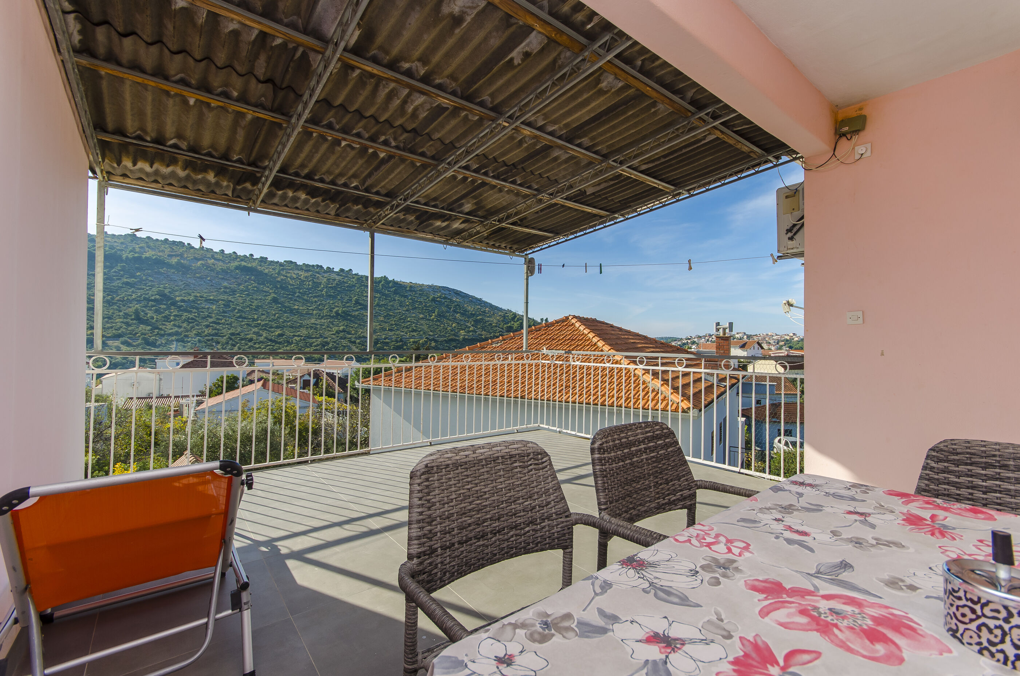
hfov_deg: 100.5
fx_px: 424
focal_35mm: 15
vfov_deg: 77.1
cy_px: 338
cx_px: 510
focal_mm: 10
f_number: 8
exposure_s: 1/200
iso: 100
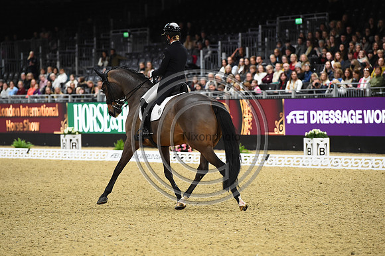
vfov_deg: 6.9
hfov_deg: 10.3
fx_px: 2138
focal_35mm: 200
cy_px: 128
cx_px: 192
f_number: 4.5
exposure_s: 1/640
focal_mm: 200
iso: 5000
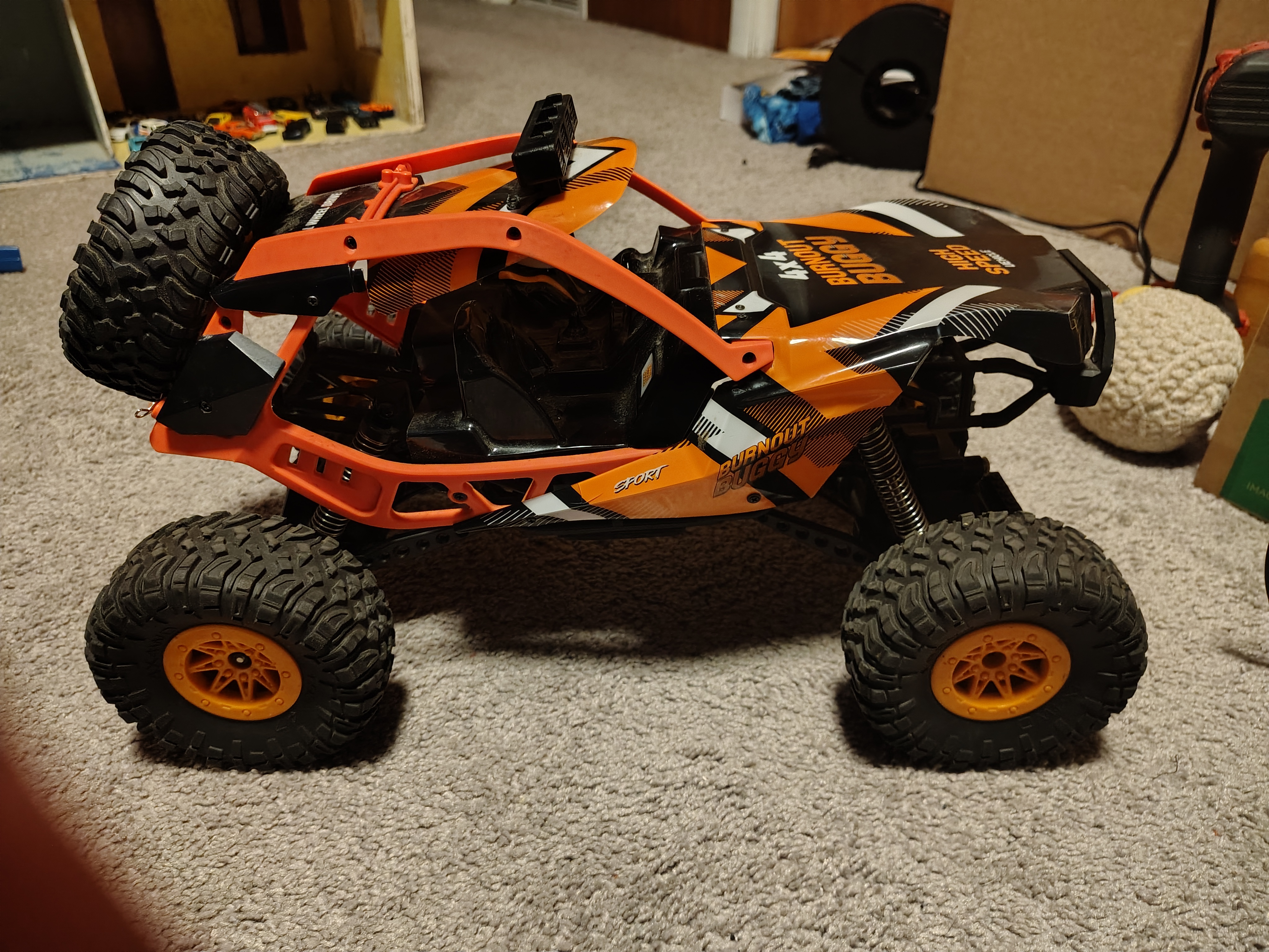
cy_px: 476
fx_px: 880
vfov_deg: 56.8
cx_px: 634
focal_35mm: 24
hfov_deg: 71.6
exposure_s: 1/30
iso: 2431
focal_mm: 5.56
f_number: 1.8
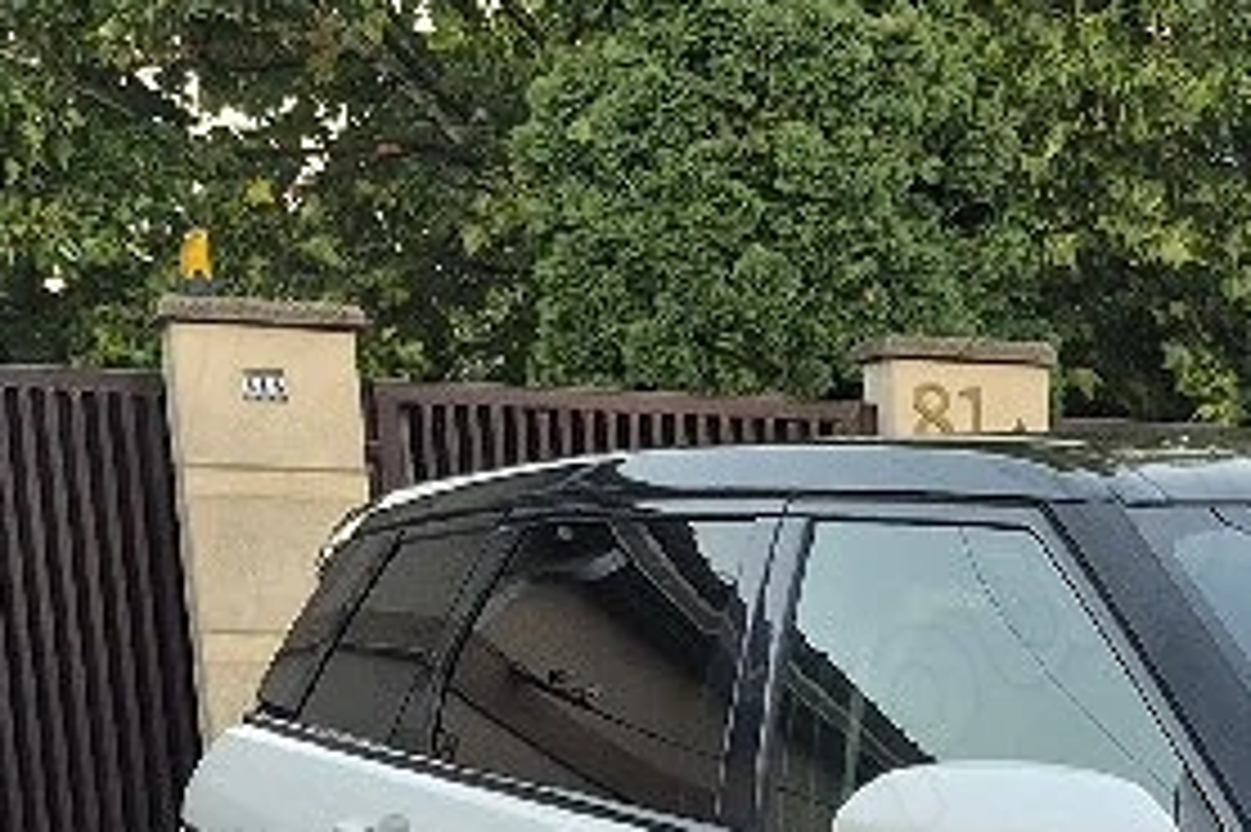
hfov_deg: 21.5
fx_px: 2987
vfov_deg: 13.7
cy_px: 1615
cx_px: 1616
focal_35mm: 86
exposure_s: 1/182
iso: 250
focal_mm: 5.4
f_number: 1.8
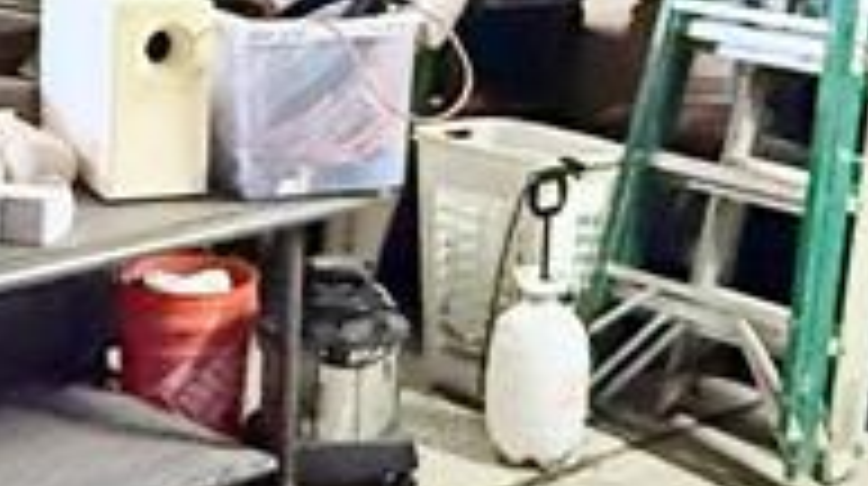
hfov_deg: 26.1
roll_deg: -2.3
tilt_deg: -1.4
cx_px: 306
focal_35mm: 81
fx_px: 1862
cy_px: -184
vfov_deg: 14.1
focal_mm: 2.22
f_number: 2.2
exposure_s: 1/40
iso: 1250
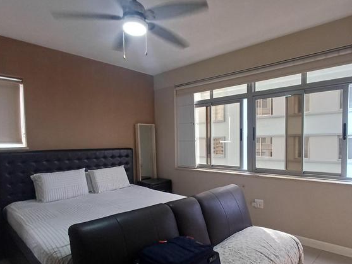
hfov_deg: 73.8
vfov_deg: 58.4
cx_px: 194
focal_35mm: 23
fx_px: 234
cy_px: 156
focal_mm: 1.64
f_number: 2.2
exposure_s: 1/50
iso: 100
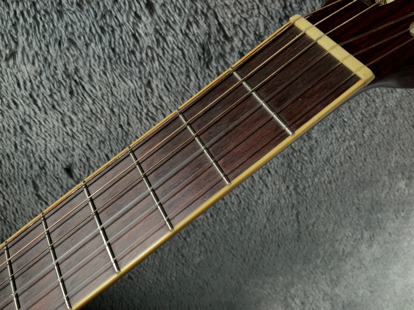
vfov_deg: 48.2
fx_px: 347
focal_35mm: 29
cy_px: 155
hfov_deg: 61.7
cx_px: 207
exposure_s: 1/104
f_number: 1.8
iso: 20
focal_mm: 3
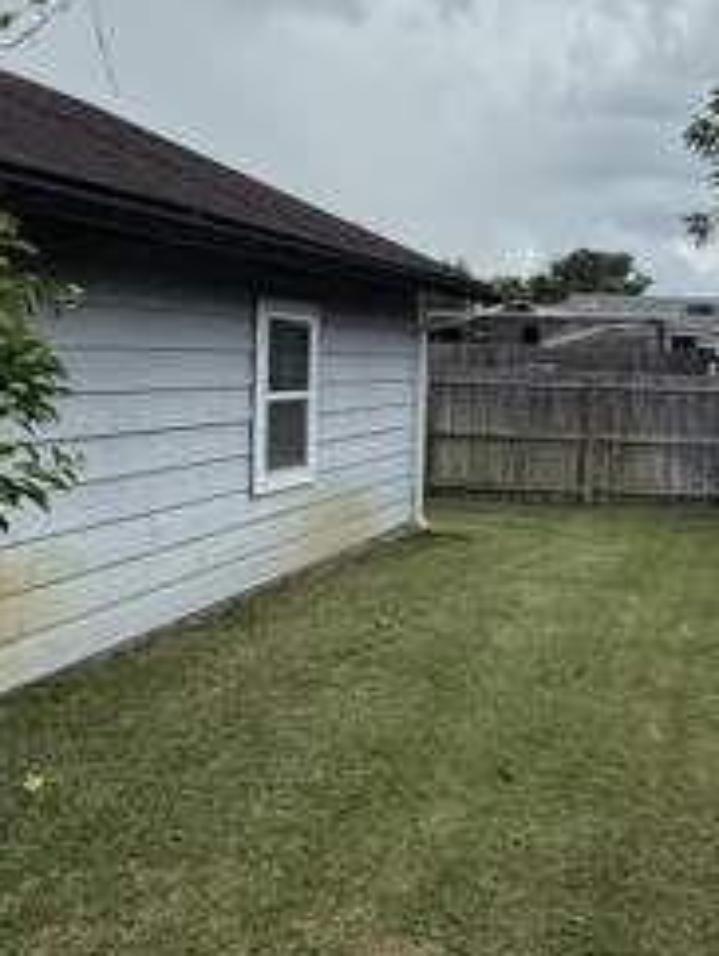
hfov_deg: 34.5
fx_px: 1023
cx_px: 751
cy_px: 407
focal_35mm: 37
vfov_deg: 49.9
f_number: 2.2
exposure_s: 1/506
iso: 50
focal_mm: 2.22
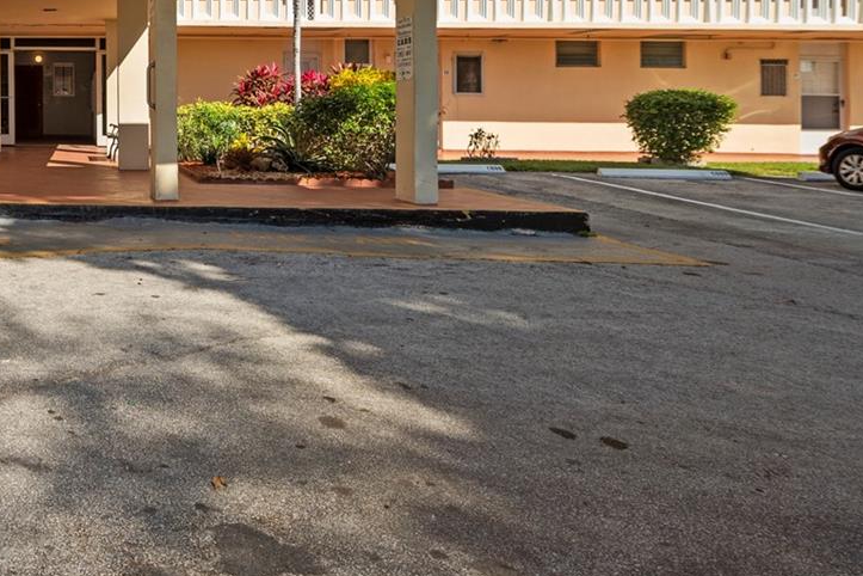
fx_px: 743
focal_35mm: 31
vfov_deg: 39.4
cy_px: 63
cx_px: 10
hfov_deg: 49.7
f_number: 8
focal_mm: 14
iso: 200
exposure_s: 1/640
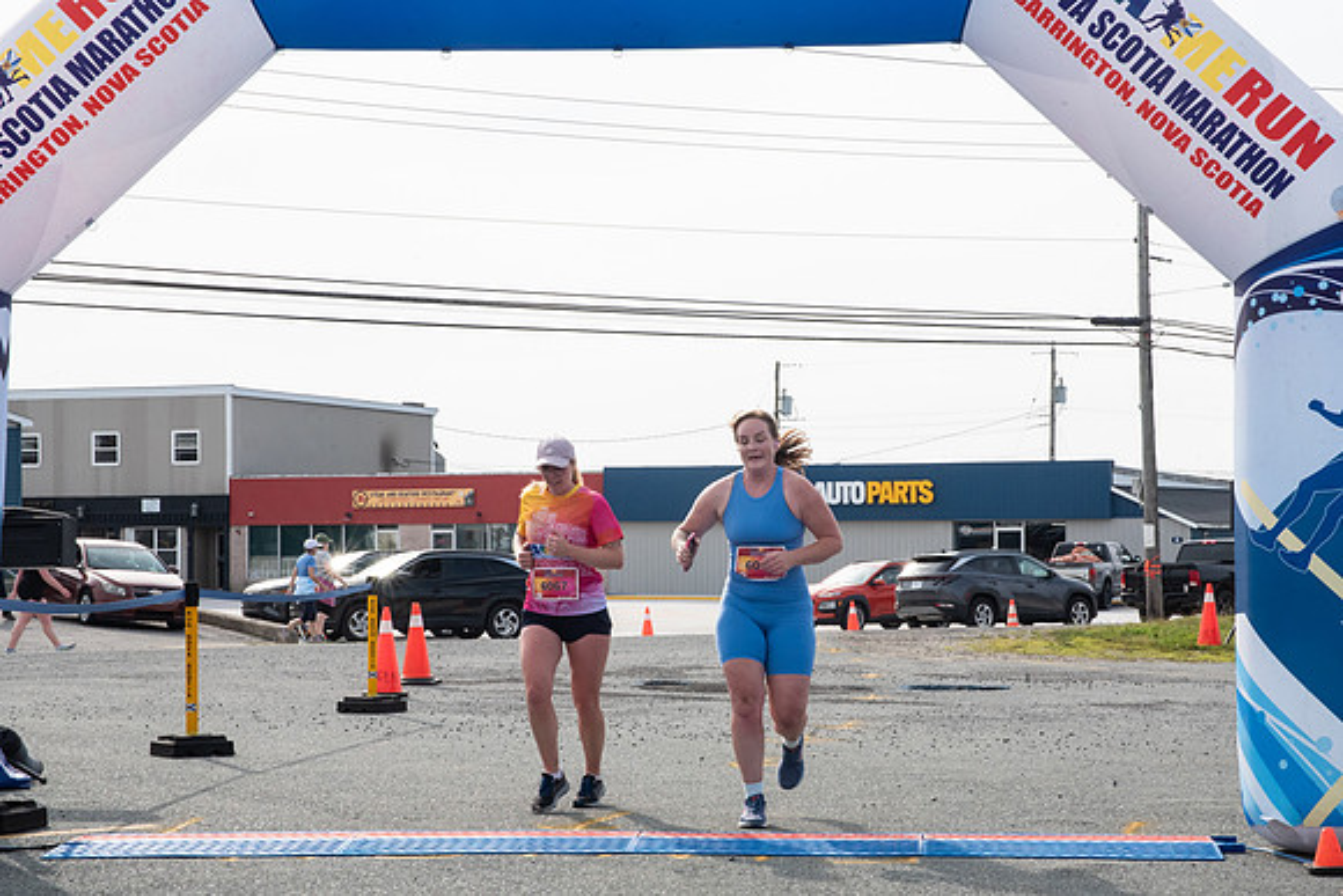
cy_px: 492
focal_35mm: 63
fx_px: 2360
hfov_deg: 31.7
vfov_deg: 21.5
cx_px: 737
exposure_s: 1/250
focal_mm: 56
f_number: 18
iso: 800
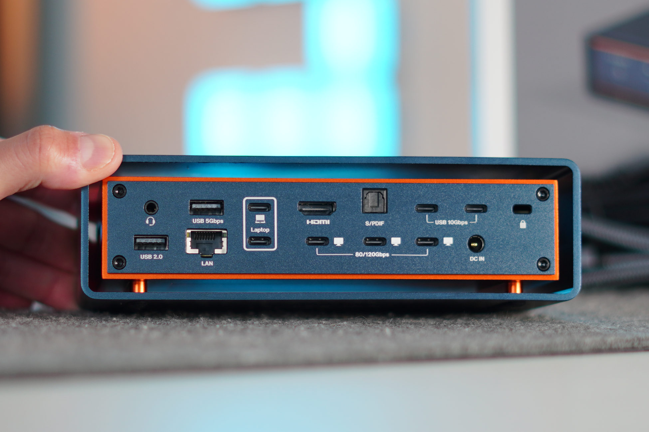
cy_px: 216
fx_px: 1352
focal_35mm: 75
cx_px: 324
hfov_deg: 27.0
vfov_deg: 18.2
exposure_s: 1/160
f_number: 1.8
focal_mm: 50
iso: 100
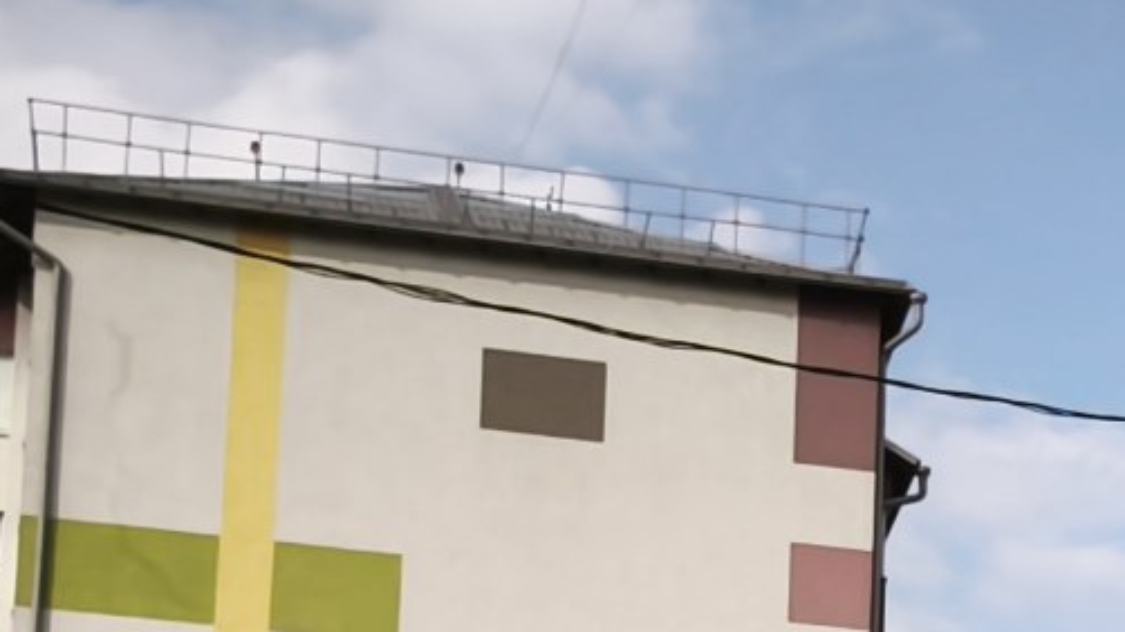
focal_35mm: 150
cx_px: 1582
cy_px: 1230
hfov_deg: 13.6
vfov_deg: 7.8
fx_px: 4473
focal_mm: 5.35
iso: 80
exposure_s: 1/1587
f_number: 1.7
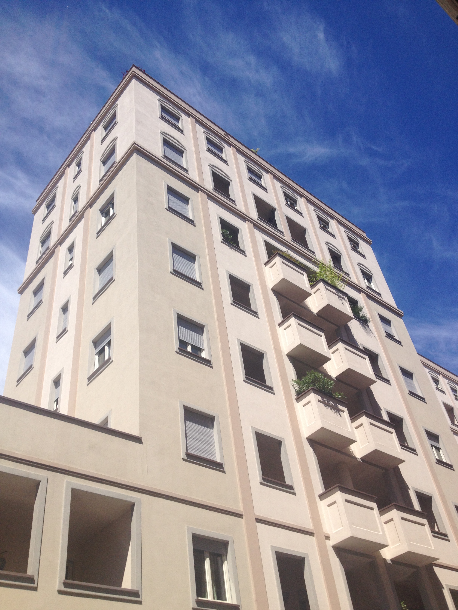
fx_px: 617
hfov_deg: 40.7
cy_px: 305
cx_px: 229
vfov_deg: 52.6
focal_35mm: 35
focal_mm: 4.28
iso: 50
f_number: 2.4
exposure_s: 1/2123
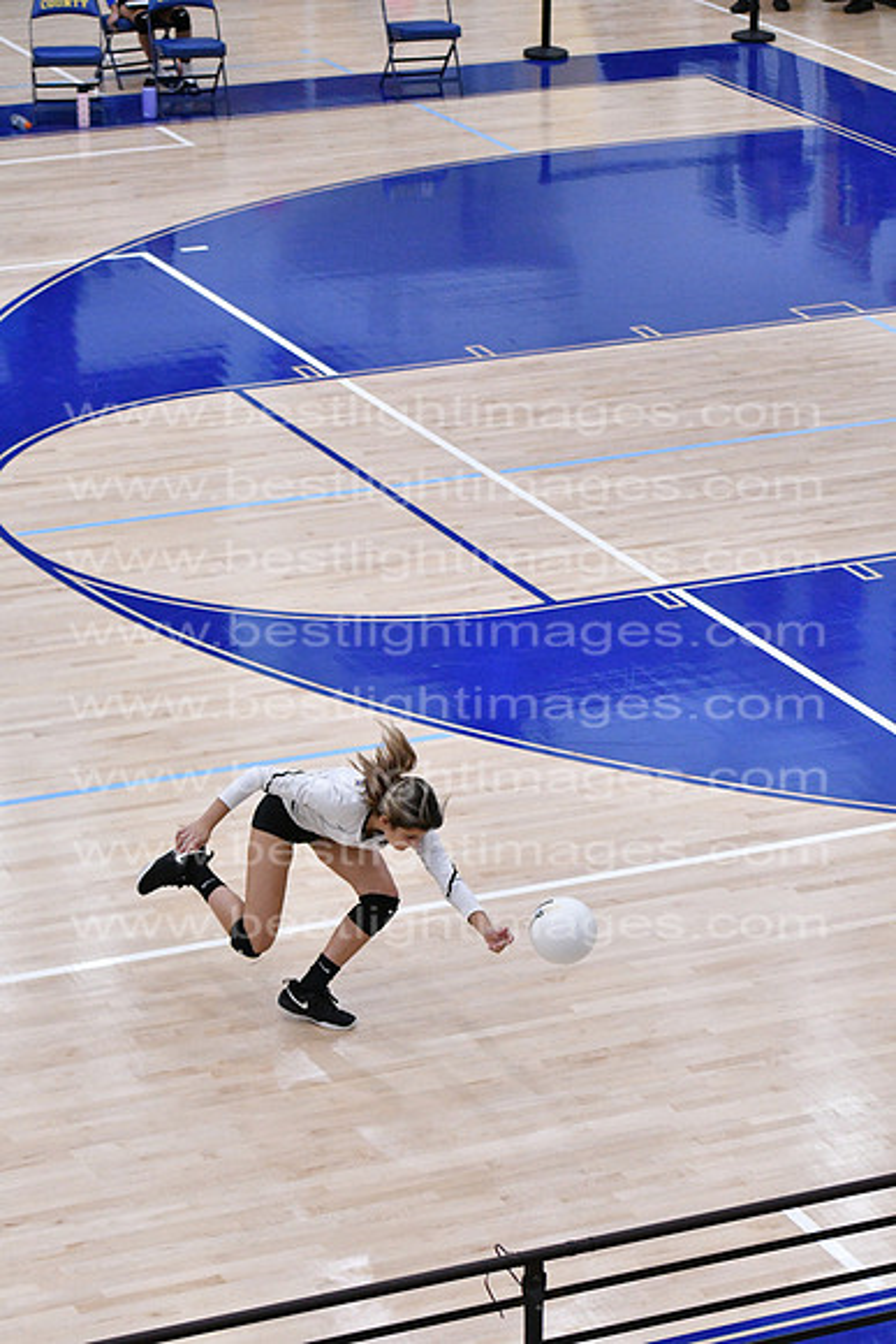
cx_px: 448
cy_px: 672
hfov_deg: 13.0
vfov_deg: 19.5
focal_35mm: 105
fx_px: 3917
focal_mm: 70
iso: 6400
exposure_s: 1/1250
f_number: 3.2
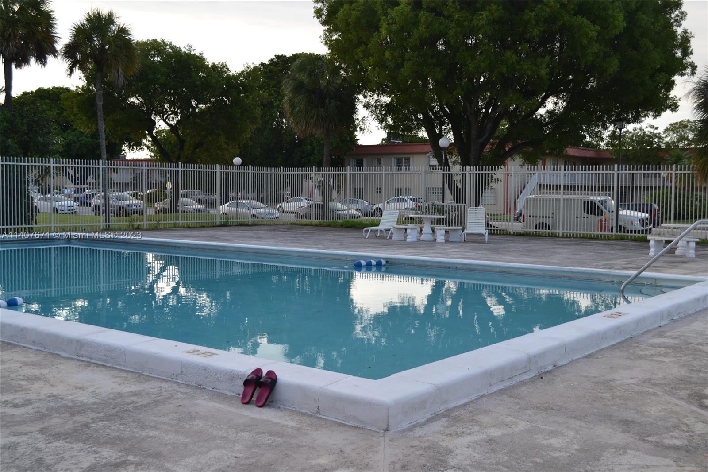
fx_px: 767
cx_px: 354
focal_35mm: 39
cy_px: 236
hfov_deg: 49.6
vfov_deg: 34.2
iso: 125
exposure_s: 1/125
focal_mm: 26
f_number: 5.6
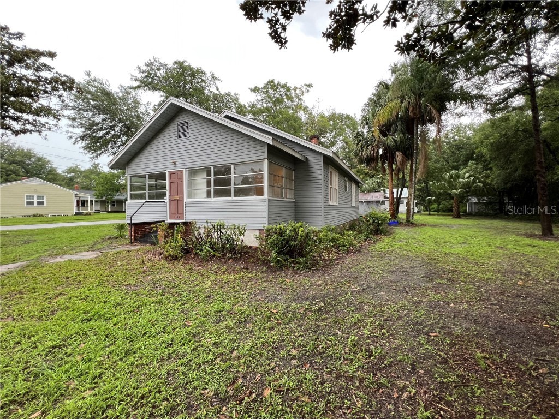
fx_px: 210
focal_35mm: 13
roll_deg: +0.9
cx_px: 280
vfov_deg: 89.9
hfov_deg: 106.2
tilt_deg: -1.0
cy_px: 210
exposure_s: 1/99
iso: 125
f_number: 1.8
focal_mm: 1.57
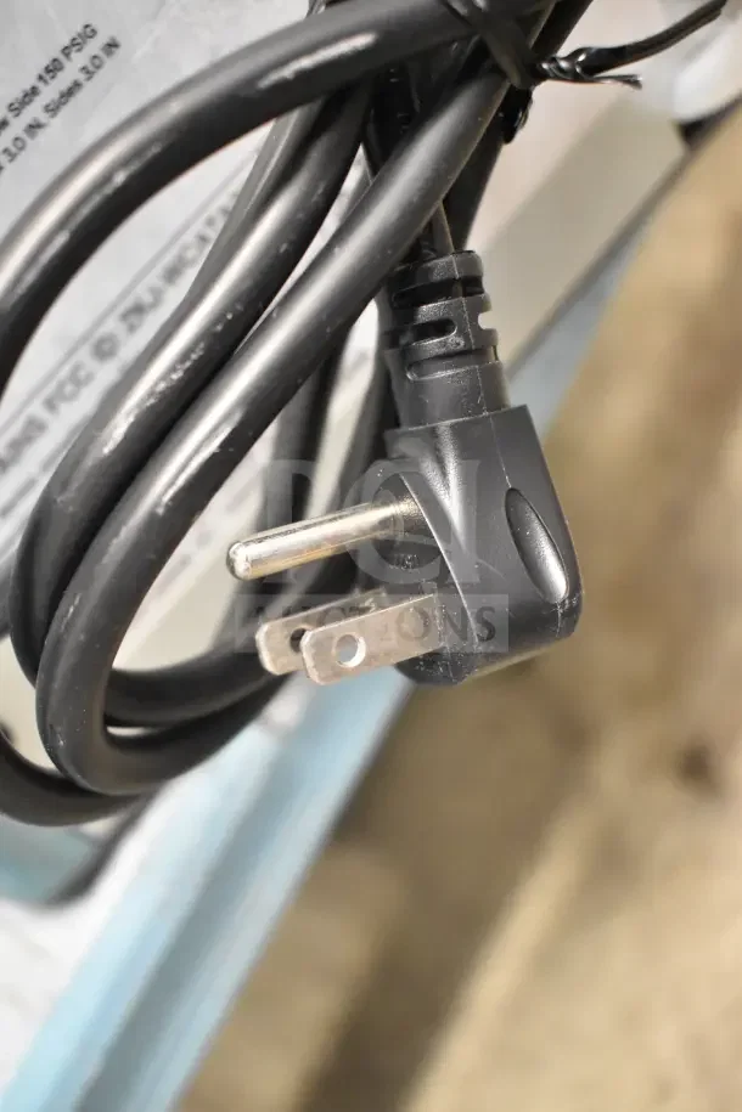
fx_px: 1159
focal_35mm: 38
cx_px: 371
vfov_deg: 51.3
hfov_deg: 35.5
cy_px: 556
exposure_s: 1/80
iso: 6400
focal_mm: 25
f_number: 4.5
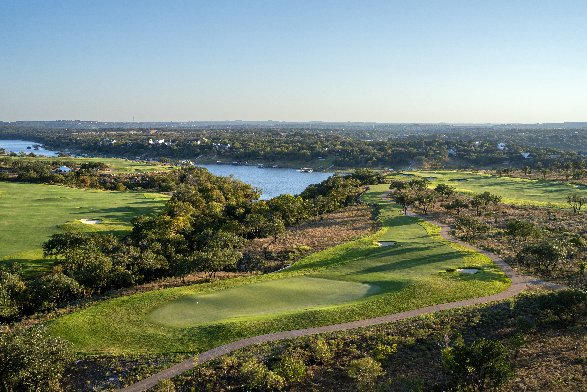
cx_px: 294
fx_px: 571
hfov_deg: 54.4
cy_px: 196
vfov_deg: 37.9
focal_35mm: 35
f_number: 10
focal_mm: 35
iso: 80
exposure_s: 1/100
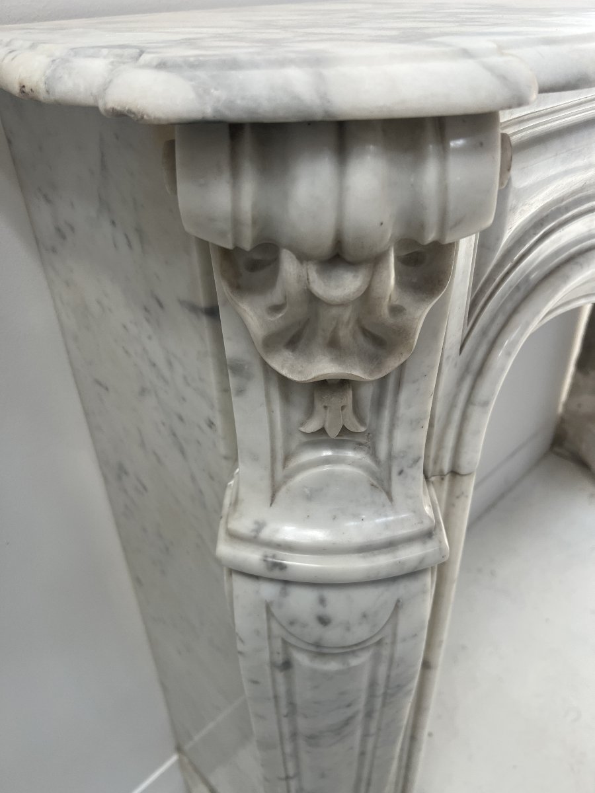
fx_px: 596
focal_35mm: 26
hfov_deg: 53.1
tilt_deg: -34.2
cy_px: 396
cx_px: 298
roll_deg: +2.7
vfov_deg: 67.3
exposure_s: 1/121
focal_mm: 5.7
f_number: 1.5
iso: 50
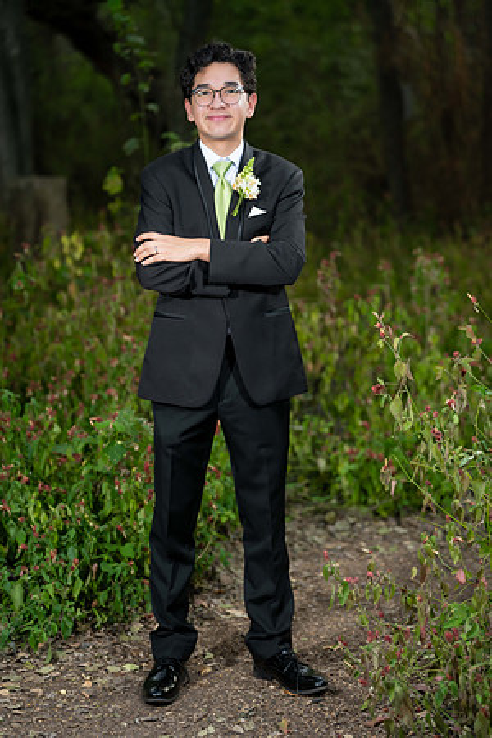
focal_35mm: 89
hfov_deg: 15.4
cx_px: 246
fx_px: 1824
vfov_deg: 22.9
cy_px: 369
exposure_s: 1/200
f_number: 2.8
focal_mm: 89
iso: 125
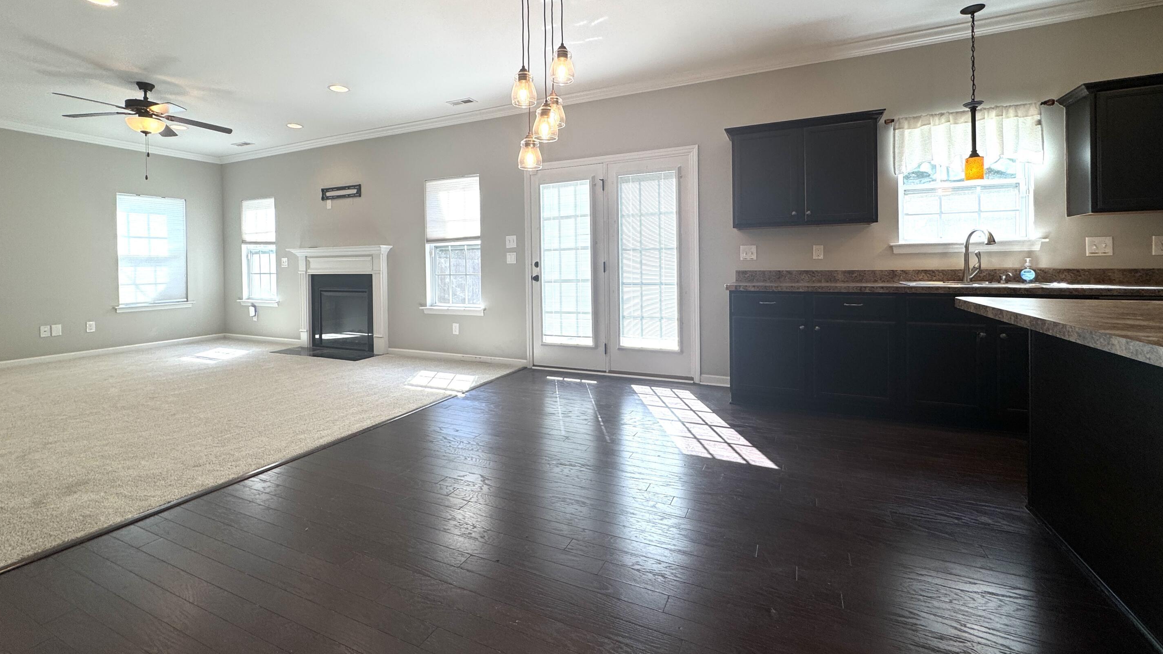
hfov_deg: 99.3
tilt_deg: -0.8
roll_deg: +0.4
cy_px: 267
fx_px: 493
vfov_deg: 66.6
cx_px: 565
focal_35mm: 16
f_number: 2.2
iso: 40
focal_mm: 2.22
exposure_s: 1/120
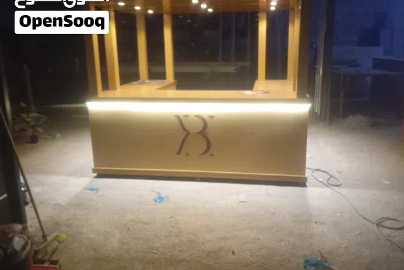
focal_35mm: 30
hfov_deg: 61.9
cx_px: 207
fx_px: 337
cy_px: 128
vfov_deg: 43.6
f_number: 1.8
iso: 444
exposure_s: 1/25
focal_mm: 4.27
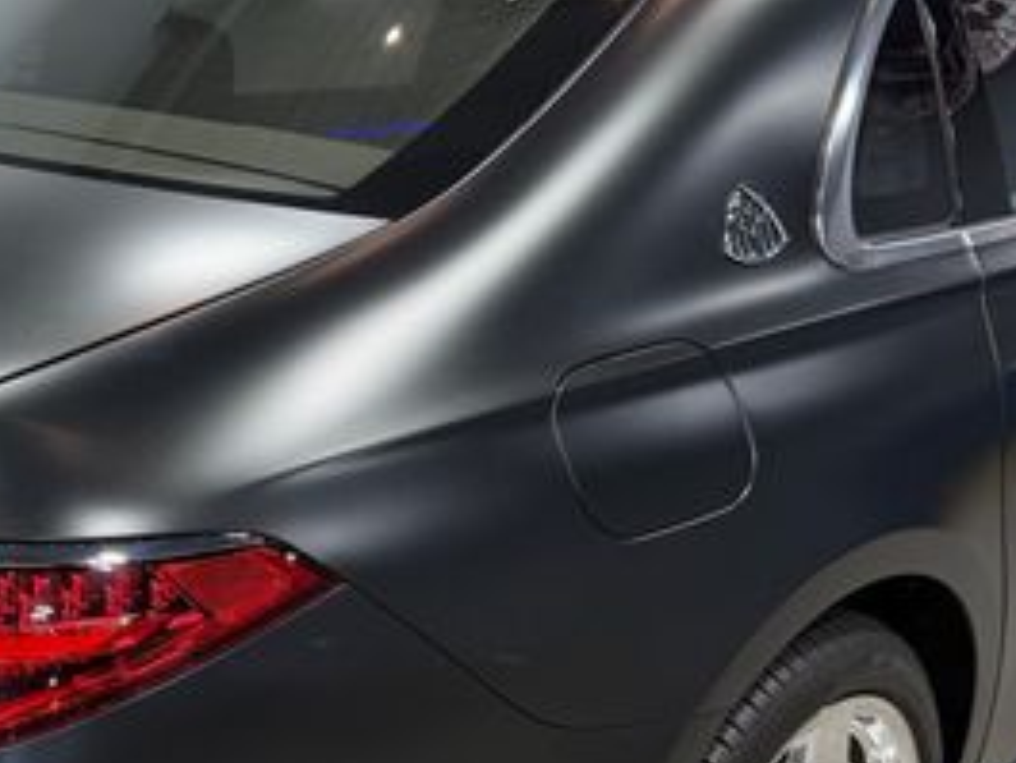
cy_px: 606
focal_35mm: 58
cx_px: 203
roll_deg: -2.0
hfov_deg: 32.3
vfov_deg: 24.9
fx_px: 1703
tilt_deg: -21.3
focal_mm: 6.76
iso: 80
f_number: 1.78
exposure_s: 1/126
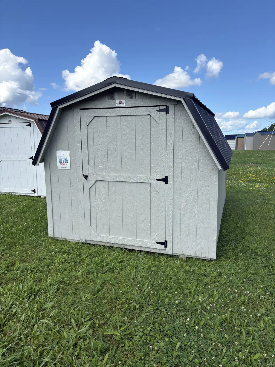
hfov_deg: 53.1
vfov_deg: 67.3
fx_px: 275
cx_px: 138
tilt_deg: -6.1
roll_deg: +0.4
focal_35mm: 26
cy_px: 184
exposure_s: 1/2865
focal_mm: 5.96
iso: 50
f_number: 1.6
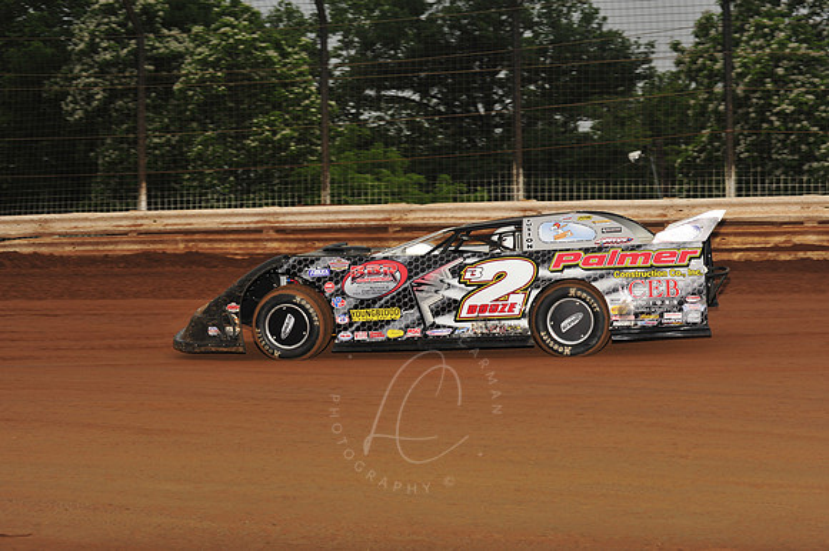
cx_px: 414
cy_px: 276
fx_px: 1979
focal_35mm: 86
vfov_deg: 15.9
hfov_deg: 23.7
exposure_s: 1/320
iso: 640
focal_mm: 86
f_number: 7.1
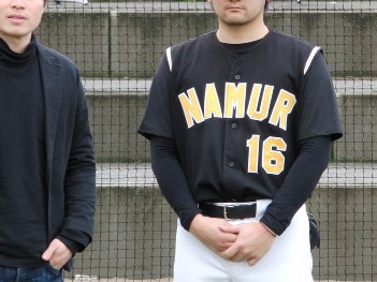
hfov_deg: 6.3
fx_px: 3419
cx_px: 122
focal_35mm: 314
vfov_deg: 4.7
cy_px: 115
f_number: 5.5
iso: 100
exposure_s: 1/80
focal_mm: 37.9
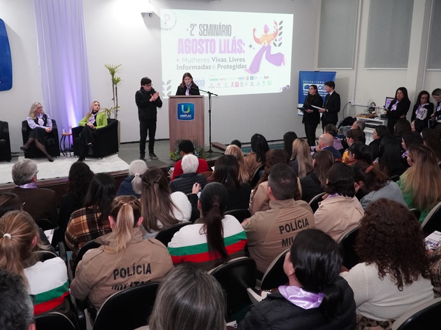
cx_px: 189
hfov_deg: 59.7
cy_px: 161
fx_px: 382
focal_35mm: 30
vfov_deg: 46.8
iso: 4000
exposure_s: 1/160
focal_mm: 18
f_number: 4
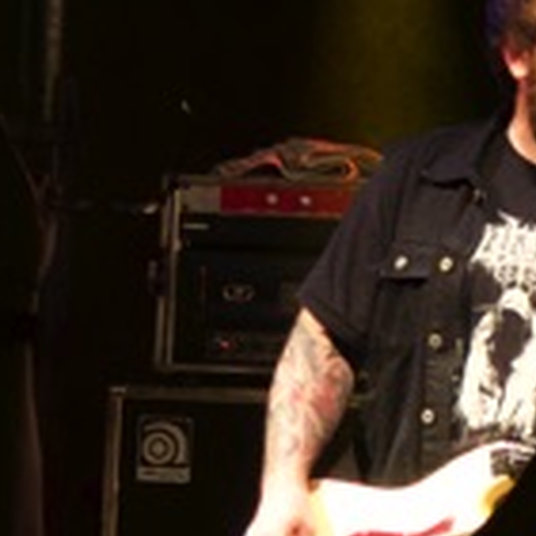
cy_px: 135
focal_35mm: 567
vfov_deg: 3.1
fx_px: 9933
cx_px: 1619
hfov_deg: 3.0
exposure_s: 1/200
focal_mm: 92
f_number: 5.6
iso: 6400
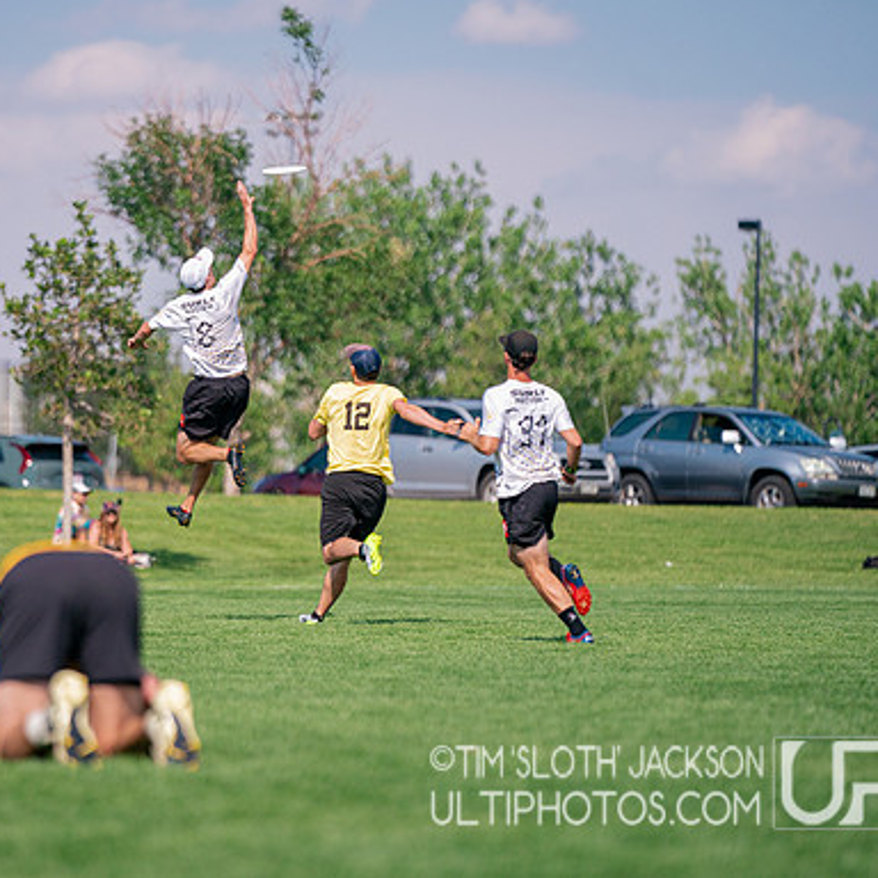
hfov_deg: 6.8
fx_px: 7375
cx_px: 286
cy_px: 438
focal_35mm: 257
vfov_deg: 6.8
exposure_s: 1/12800
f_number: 2.8
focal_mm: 200
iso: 640
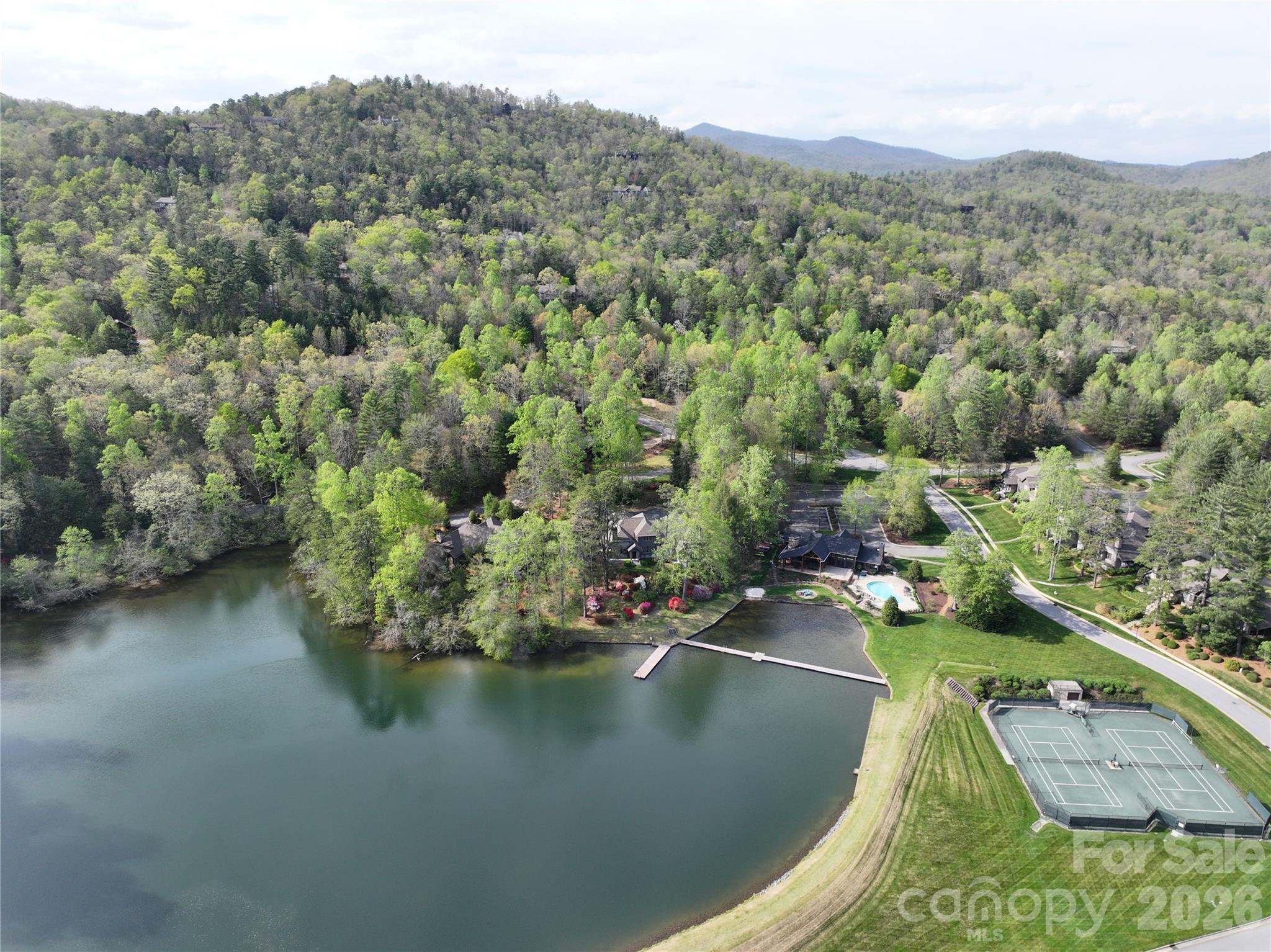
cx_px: 636
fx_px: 881
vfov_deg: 56.8
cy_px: 476
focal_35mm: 24
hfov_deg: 71.6
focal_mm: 12.29
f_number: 2.8
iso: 120
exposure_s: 1/1000
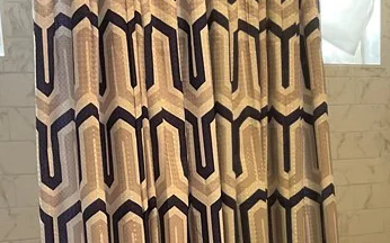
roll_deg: +0.7
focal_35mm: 91
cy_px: 381
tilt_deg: -16.0
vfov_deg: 13.4
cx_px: 269
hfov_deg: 22.7
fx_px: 967
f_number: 1.8
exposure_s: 1/60
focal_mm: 3
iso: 125
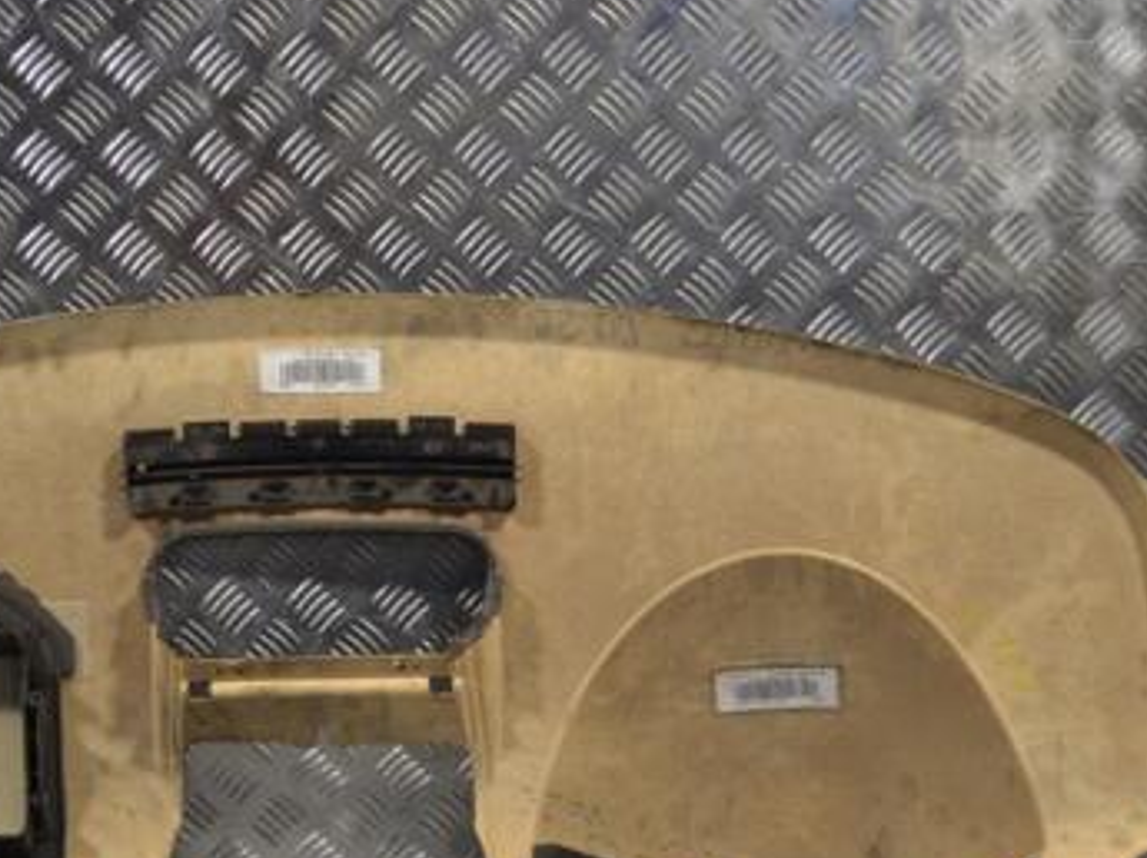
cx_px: 309
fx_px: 2411
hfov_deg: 26.5
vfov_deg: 20.1
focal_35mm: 73
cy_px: 612
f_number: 4.5
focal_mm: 29
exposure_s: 1/40
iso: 100
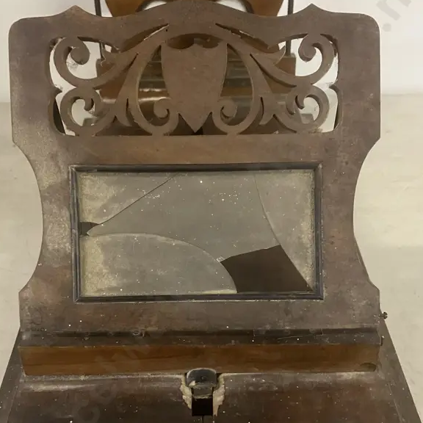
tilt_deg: -36.8
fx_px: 608
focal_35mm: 44
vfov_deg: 38.0
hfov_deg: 38.3
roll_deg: +2.3
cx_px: 191
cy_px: 272
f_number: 1.8
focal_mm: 3.99
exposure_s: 1/50
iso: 250
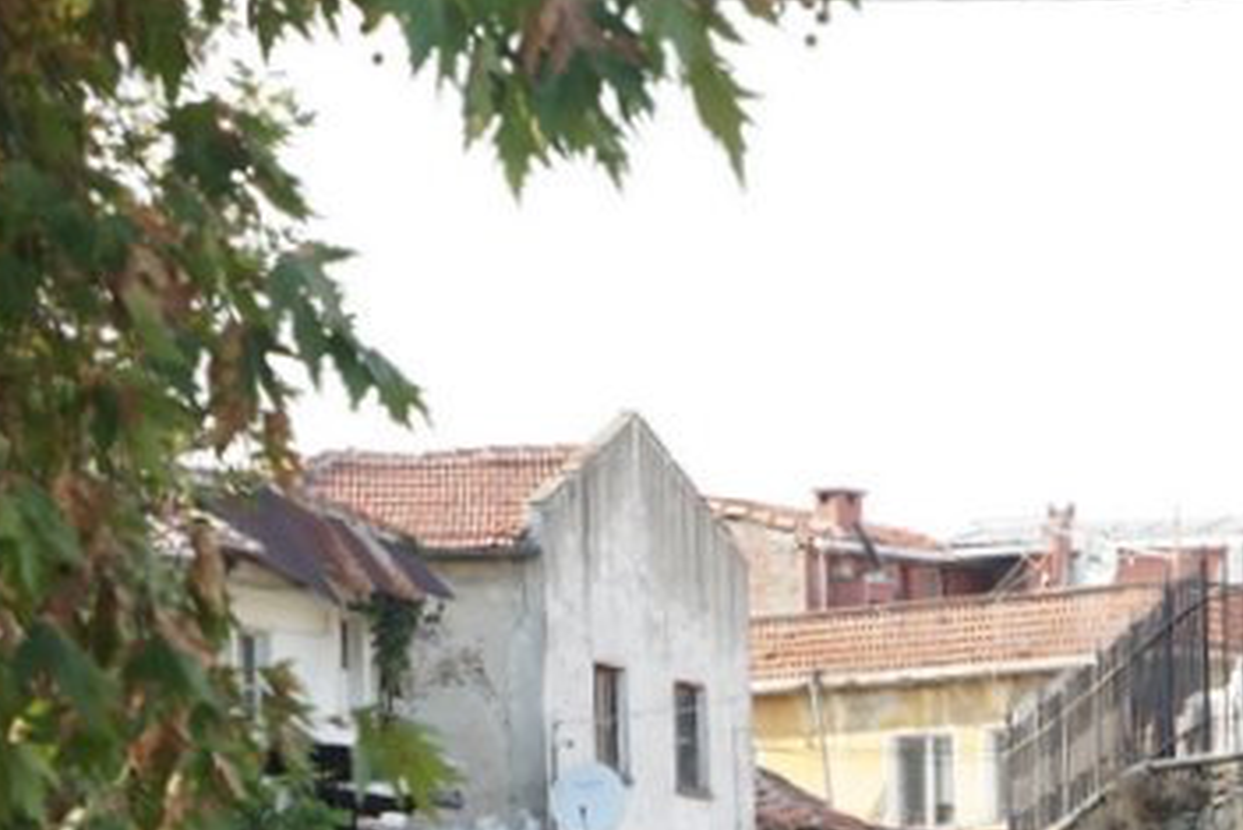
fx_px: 7772
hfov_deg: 9.0
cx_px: 1473
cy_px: 1374
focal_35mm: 225
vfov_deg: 6.0
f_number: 7.1
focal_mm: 66
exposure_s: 1/80
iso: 125
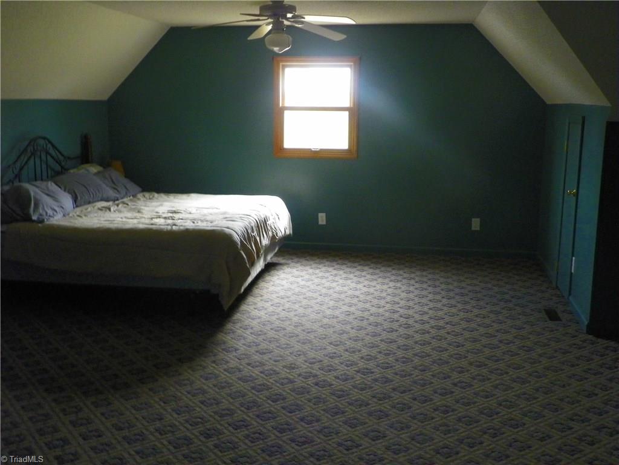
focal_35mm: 39
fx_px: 697
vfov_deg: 36.8
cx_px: 310
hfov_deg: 47.9
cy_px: 232
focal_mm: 6.9
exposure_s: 1/30
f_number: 3.2
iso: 250
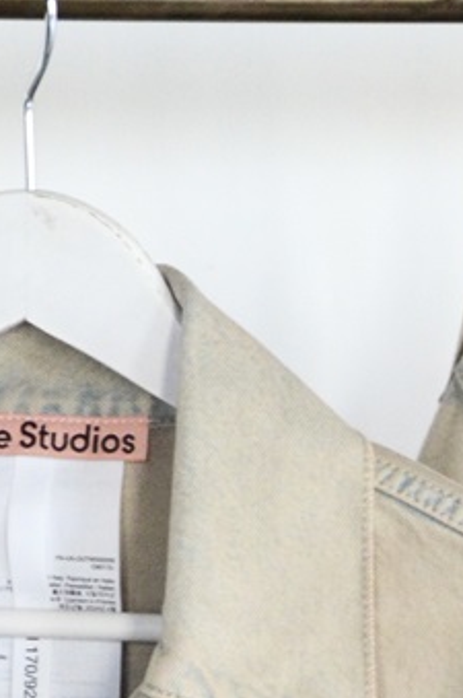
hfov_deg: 3.9
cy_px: 1168
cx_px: 523
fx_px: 6714
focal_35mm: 347
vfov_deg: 5.9
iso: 1600
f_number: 5
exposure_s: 1/40
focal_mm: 52
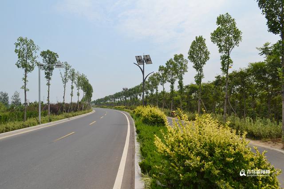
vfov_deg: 47.9
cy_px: 94
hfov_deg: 67.4
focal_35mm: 27
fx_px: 213
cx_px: 142
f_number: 7.1
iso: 360
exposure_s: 1/2000
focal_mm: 18
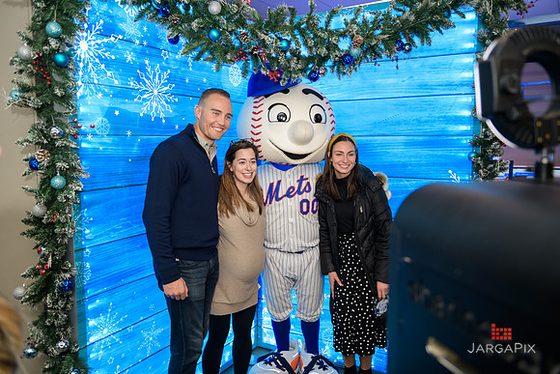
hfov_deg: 65.5
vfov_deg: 46.4
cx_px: 280
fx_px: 436
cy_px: 187
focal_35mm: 28
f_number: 3.2
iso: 400
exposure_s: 1/125
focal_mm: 28
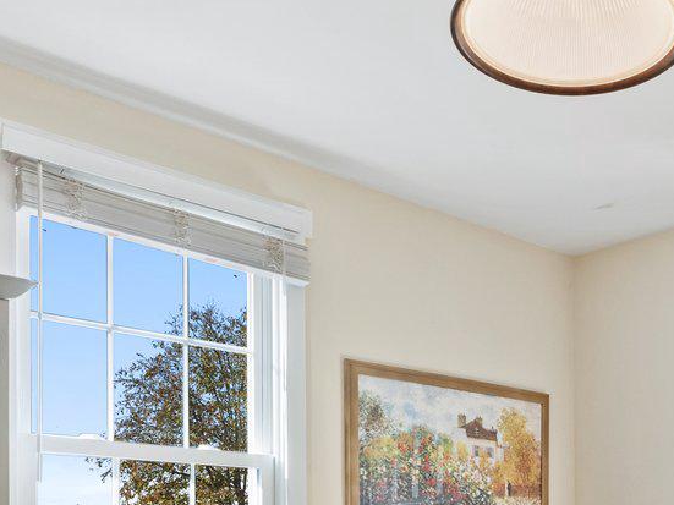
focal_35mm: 50
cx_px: 565
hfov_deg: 36.5
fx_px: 973
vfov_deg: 26.4
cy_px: 578
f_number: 8
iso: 500
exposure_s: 1/2.5
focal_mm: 14
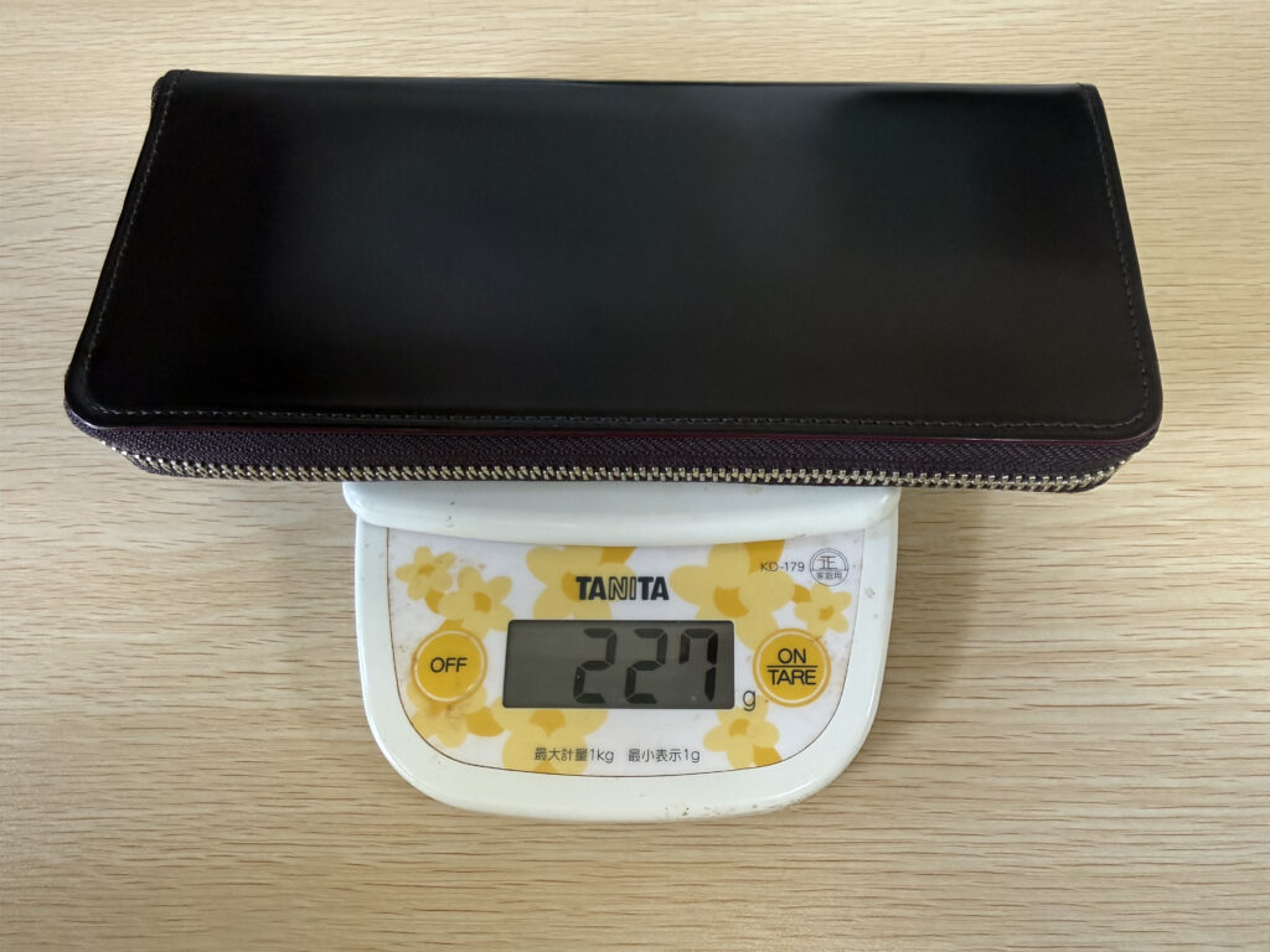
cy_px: 476
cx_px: 635
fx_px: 881
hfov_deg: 71.6
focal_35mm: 24
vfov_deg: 56.8
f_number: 2.2
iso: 320
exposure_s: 1/75
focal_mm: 2.22
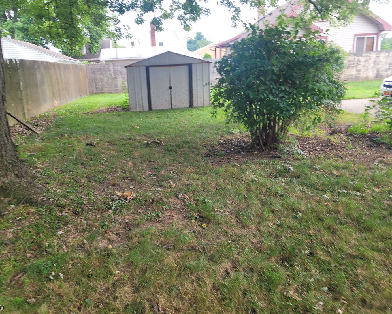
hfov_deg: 62.1
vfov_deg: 51.5
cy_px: 152
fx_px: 325
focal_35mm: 28
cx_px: 176
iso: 40
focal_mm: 5.4
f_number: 1.8
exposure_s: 1/211
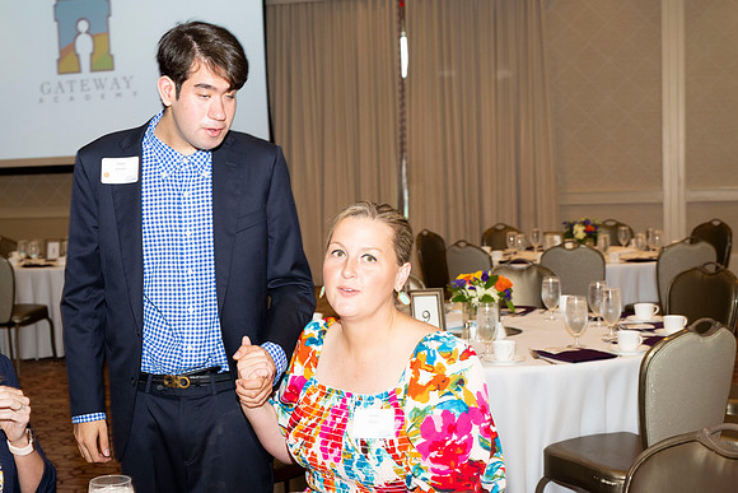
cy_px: 263
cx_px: 329
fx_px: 1113
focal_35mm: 54
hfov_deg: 36.6
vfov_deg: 24.9
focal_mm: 49
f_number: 5.6
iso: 1000
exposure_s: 1/80
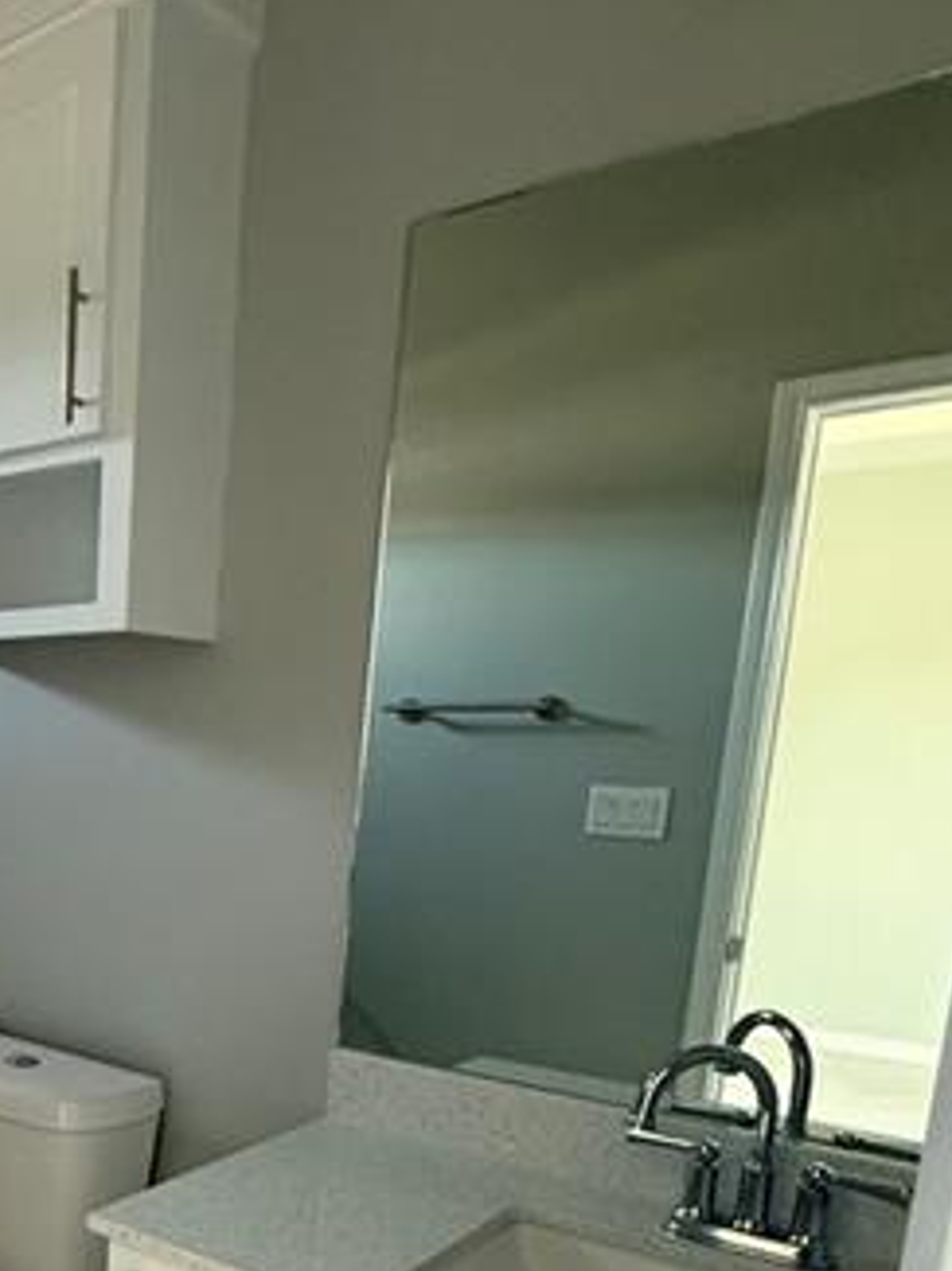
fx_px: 1212
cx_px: -47
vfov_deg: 52.6
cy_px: 975
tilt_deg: -9.9
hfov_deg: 37.3
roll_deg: -1.9
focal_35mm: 33
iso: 640
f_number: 2.2
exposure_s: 1/60
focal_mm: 2.22
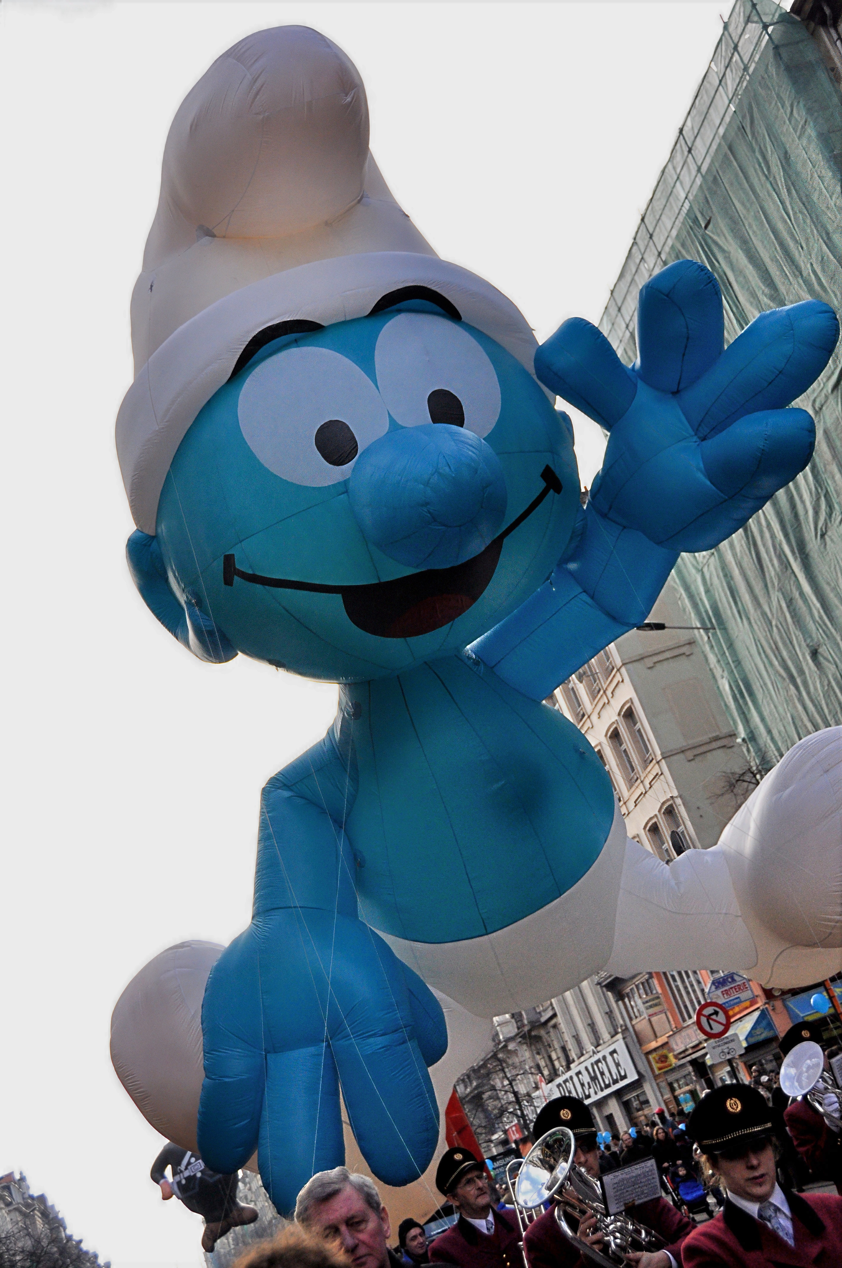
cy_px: 634
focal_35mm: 48
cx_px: 421
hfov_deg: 28.0
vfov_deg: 41.2
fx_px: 1688
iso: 400
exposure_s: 1/4000
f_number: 4
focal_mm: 32
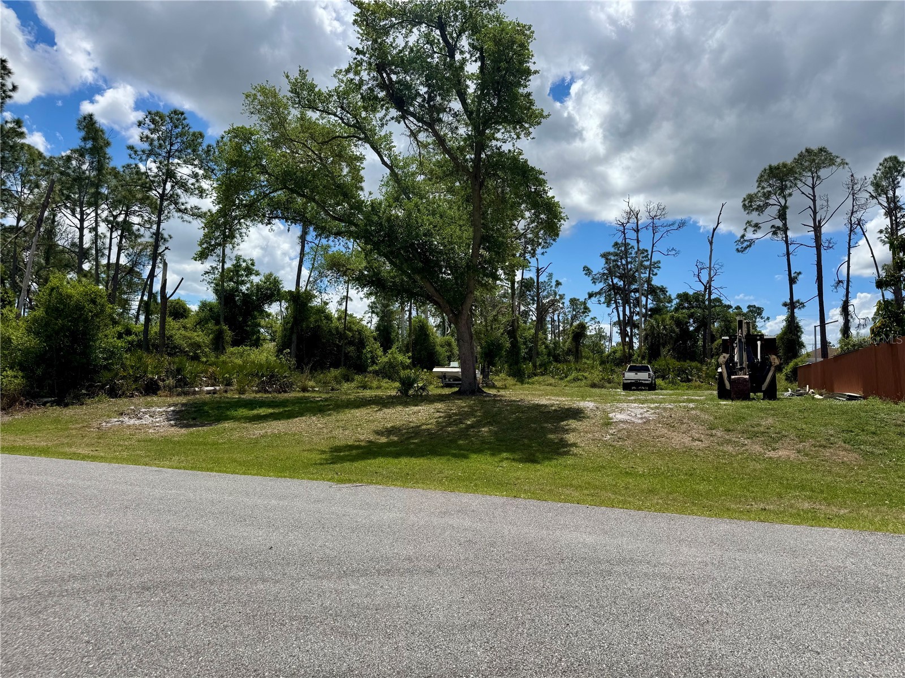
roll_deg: -0.5
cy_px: 339
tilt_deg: +2.4
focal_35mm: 24
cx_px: 452
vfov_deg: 56.8
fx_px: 627
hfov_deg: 71.6
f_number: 1.78
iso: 80
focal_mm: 6.76
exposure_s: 1/7092
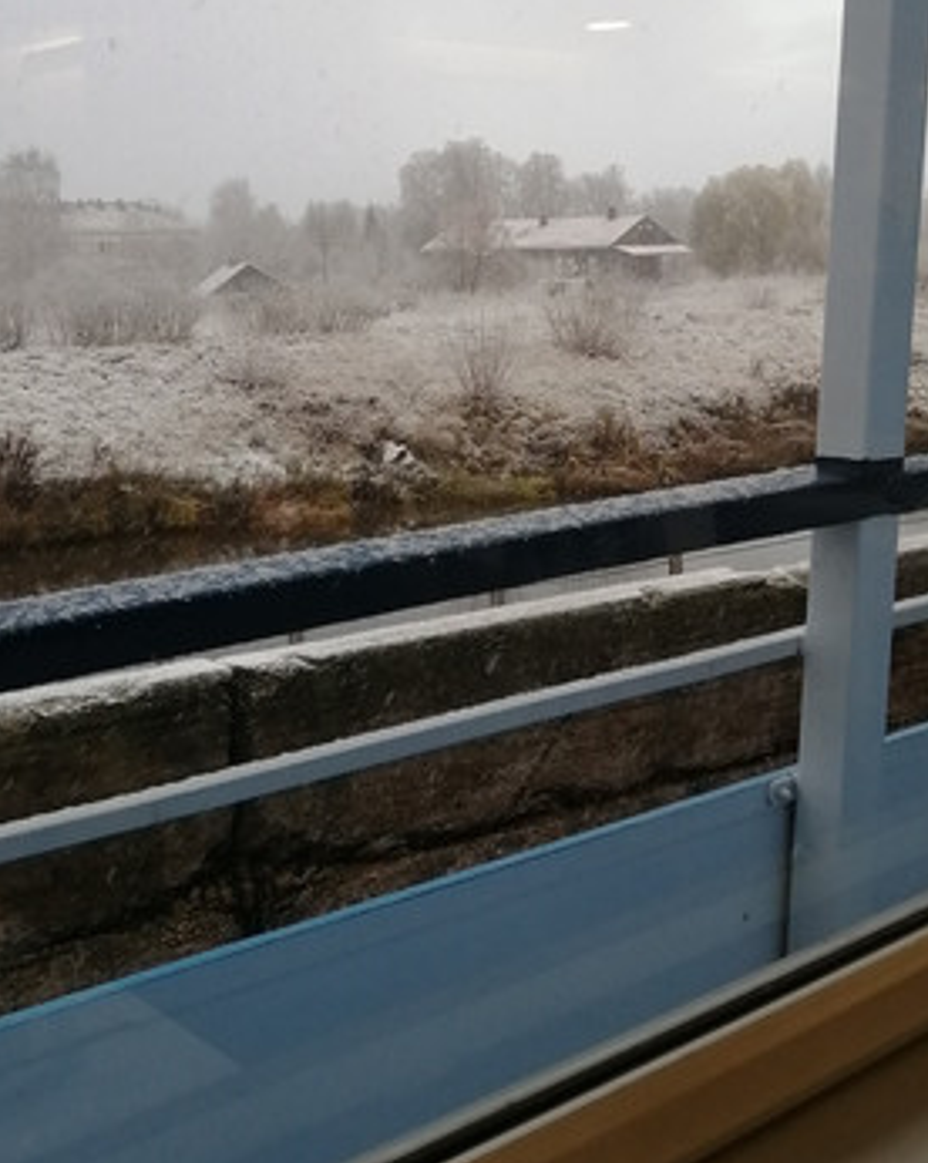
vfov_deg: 39.2
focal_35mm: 47
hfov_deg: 31.9
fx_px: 1616
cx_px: 555
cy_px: 413
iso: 80
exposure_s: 1/100
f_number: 1.8
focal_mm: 3.62
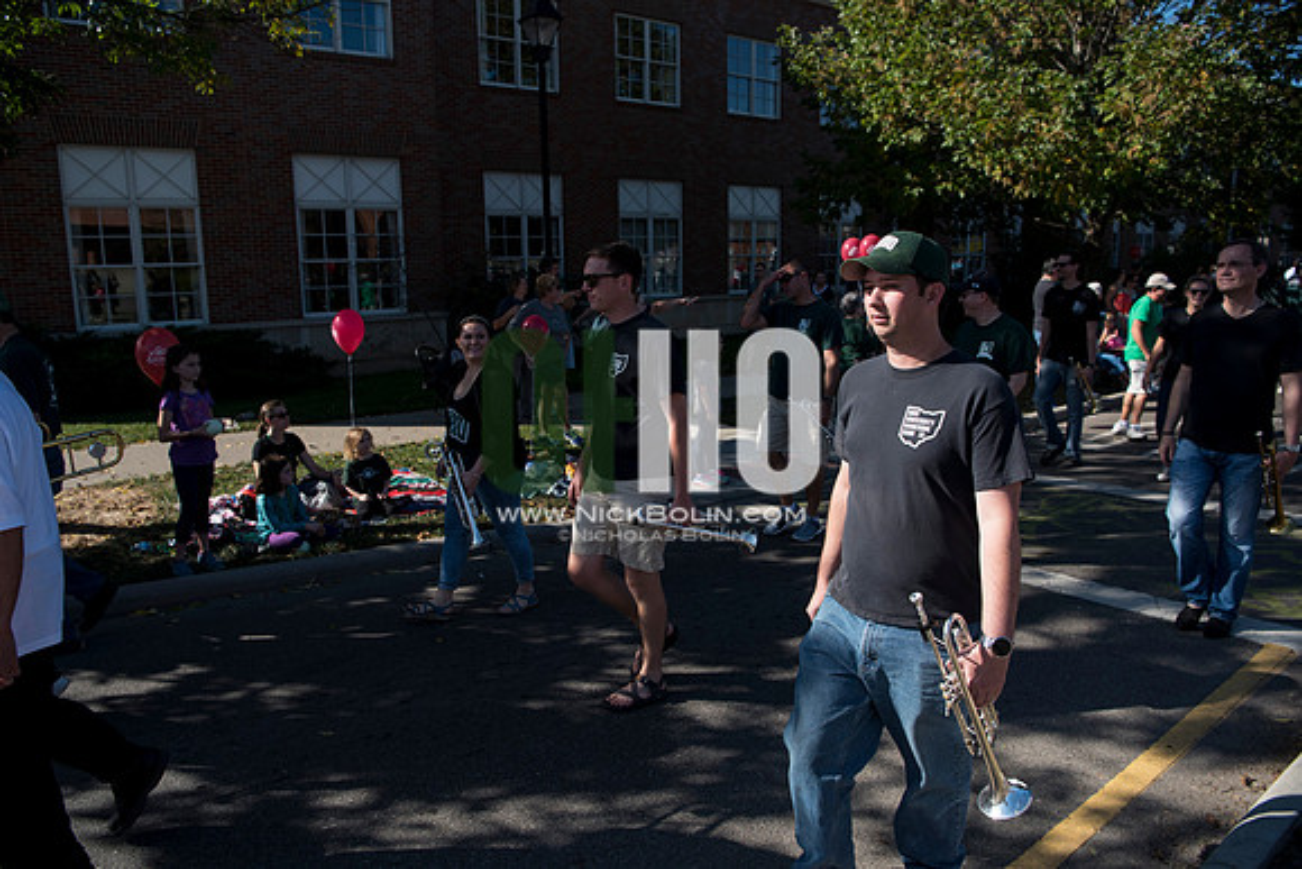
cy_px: 434
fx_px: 868
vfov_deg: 53.2
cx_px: 651
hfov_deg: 73.7
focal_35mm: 24
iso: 250
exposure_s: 1/1600
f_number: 4.5
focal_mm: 24
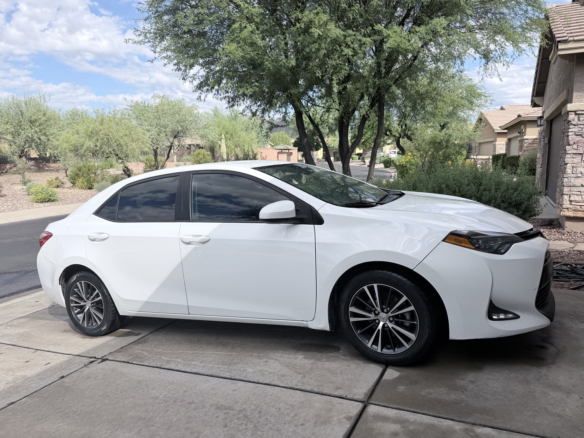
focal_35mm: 24
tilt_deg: -9.2
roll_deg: +1.2
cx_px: 292
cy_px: 219
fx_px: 405
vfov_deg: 56.8
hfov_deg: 71.6
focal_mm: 6.76
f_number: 1.78
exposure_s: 1/4167
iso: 80
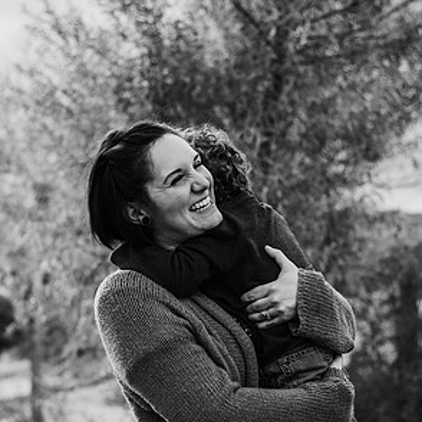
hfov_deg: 26.5
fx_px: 897
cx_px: 214
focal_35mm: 65
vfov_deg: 26.4
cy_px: 263
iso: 400
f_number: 3.2
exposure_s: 1/500
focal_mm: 50
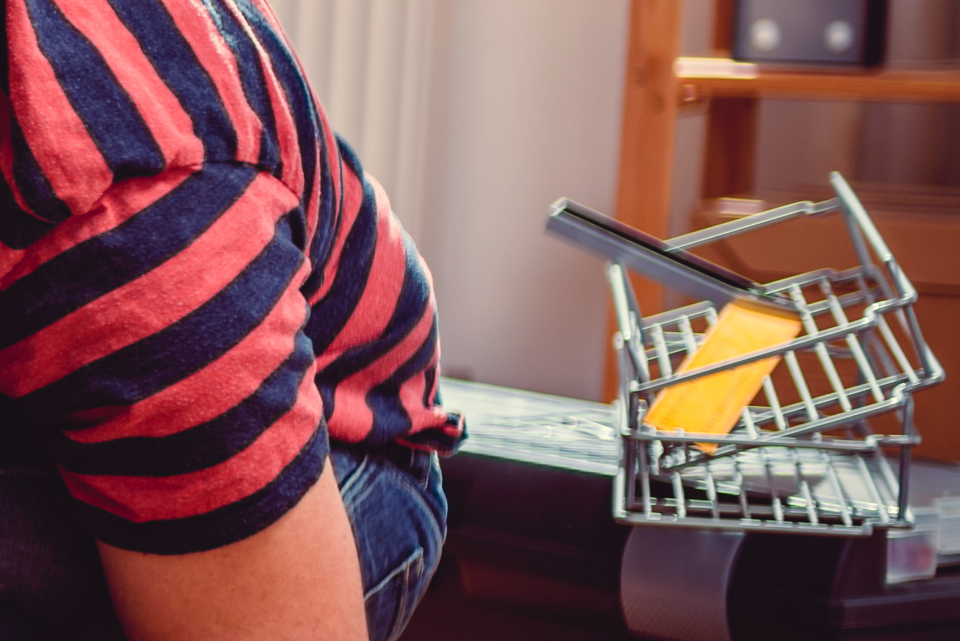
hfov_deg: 12.5
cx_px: -995
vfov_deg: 9.5
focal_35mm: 144
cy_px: 363
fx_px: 3841
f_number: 1.4
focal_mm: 35
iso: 100
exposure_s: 1/250
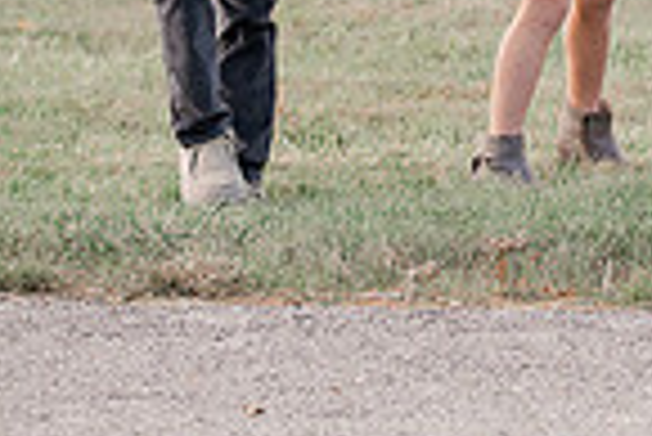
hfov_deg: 5.2
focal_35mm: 393
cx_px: 1142
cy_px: -389
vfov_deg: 3.5
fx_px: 7125
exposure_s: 1/250
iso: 400
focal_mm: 98
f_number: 4.5
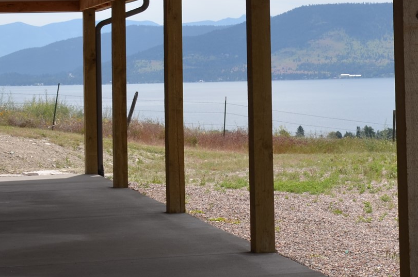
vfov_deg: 11.1
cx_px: 288
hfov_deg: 16.9
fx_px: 1402
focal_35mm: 121
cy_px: -23
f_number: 8
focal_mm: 30
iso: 100
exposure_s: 1/250
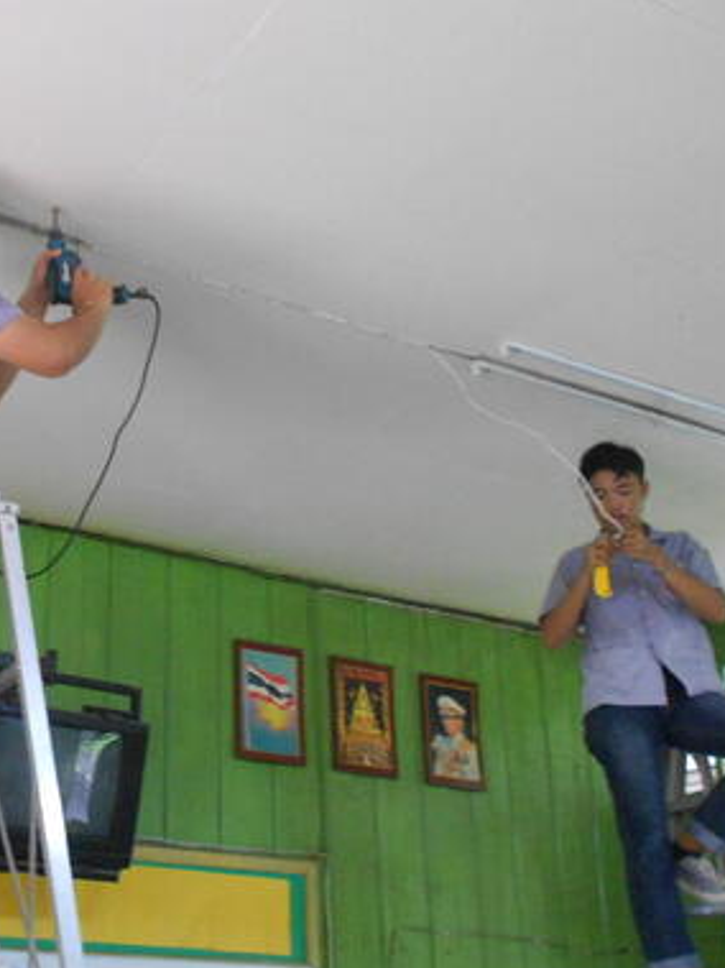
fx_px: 1369
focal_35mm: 49
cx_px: 184
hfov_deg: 29.2
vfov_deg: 38.9
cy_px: 526
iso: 400
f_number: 3.4
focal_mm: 5.3
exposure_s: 1/13
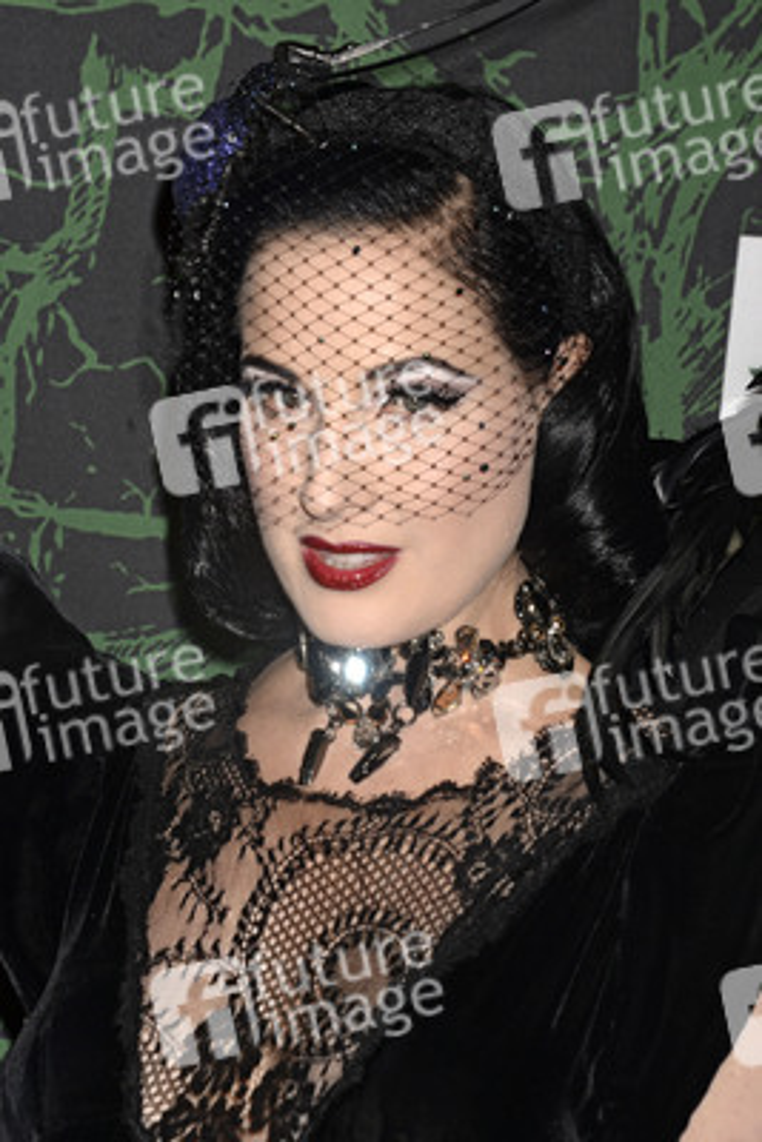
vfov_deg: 13.7
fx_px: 4758
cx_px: 381
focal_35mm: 150
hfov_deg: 9.2
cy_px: 571
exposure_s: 1/250
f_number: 6.3
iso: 500
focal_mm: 150
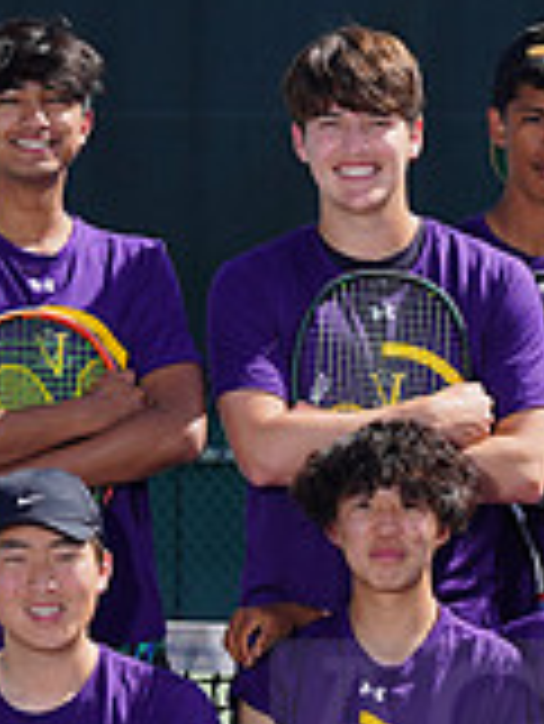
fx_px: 9584
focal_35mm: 458
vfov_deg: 4.3
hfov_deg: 3.2
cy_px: 699
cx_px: 1025
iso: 100
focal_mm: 132
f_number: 9
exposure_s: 1/250
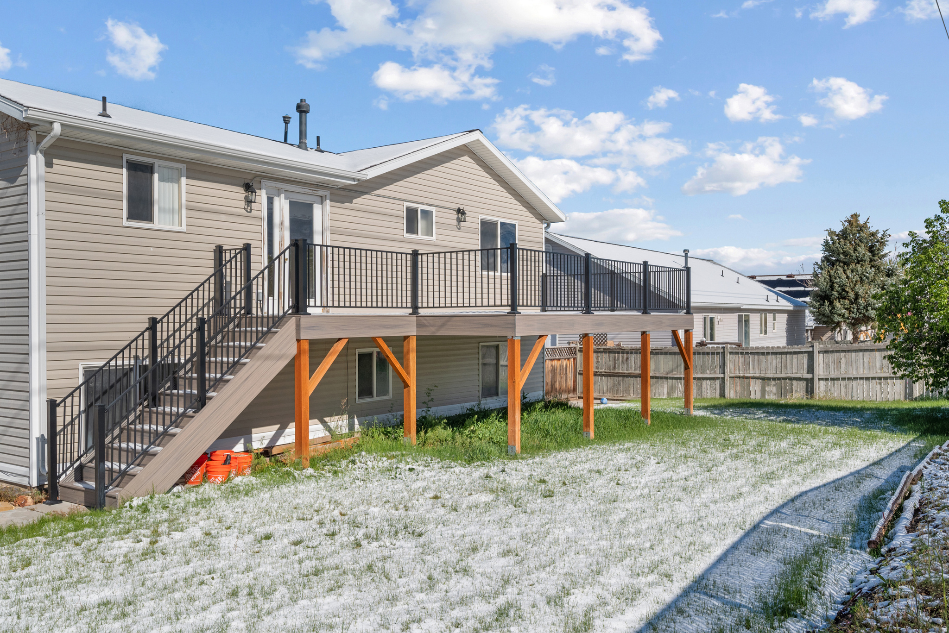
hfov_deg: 61.9
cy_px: 316
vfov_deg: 43.6
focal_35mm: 30
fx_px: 791
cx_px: 474
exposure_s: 1/640
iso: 800
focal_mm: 30
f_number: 8
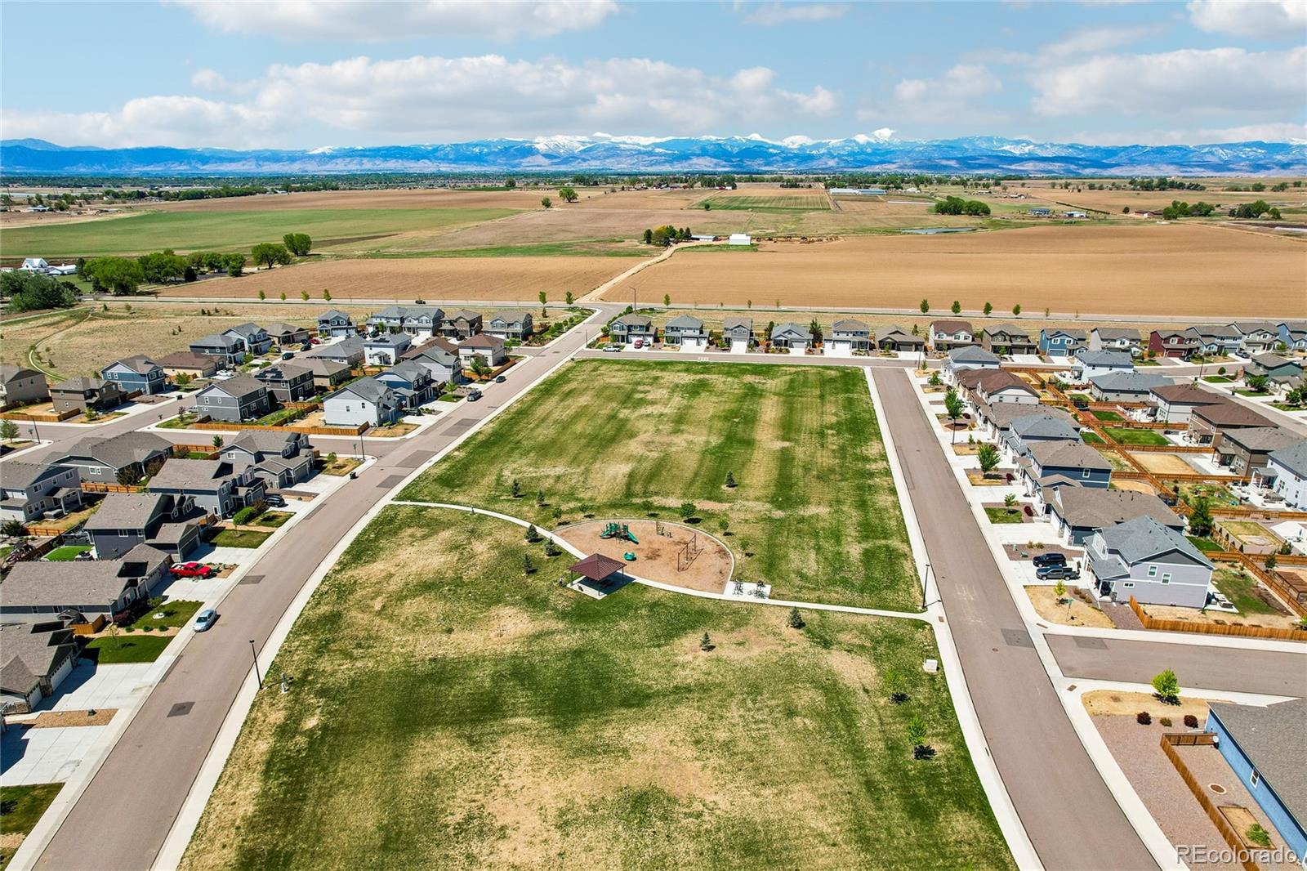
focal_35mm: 22
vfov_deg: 57.2
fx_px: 799
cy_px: 436
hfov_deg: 78.6
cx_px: 654
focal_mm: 8.4
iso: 100
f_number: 2.8
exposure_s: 1/2500
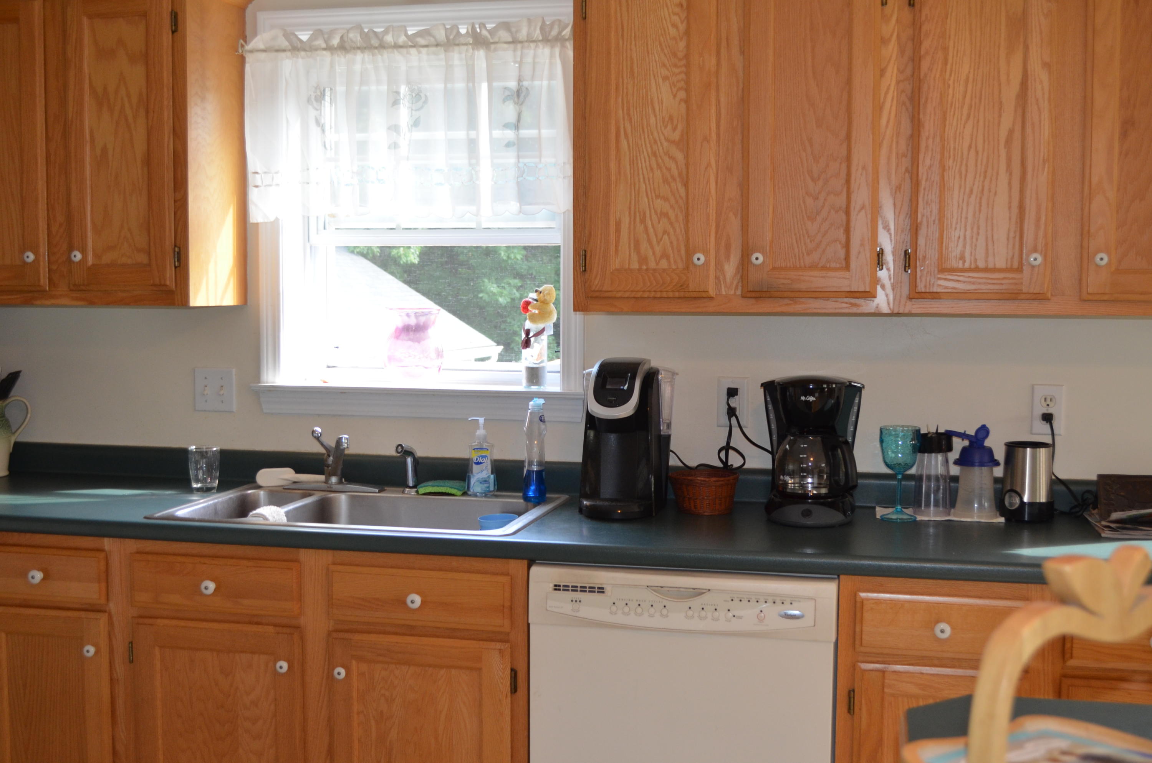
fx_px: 1341
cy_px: 382
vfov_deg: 31.8
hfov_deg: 46.5
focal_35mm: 42
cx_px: 576
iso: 640
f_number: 4.5
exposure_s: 1/60
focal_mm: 28
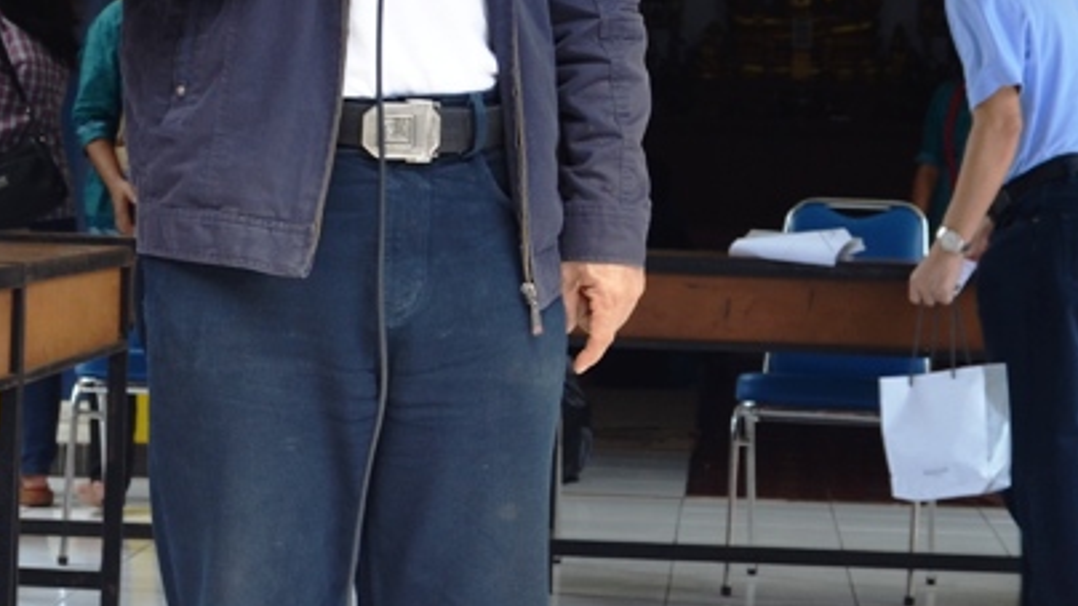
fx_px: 3829
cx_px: 496
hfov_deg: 16.0
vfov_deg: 9.0
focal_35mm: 134
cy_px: 166
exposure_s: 1/160
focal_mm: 28
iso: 200
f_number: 6.3
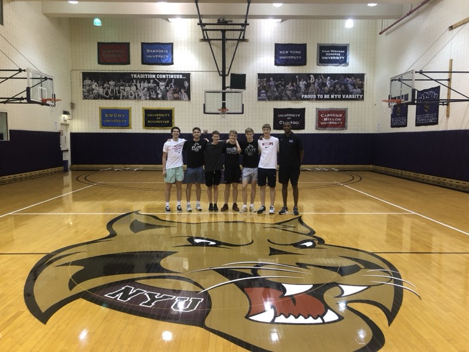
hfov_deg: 63.4
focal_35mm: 28
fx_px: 379
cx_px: 234
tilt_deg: -3.7
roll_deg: +0.7
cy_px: 176
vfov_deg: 49.7
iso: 40
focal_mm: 3.99
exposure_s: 1/30
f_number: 1.8
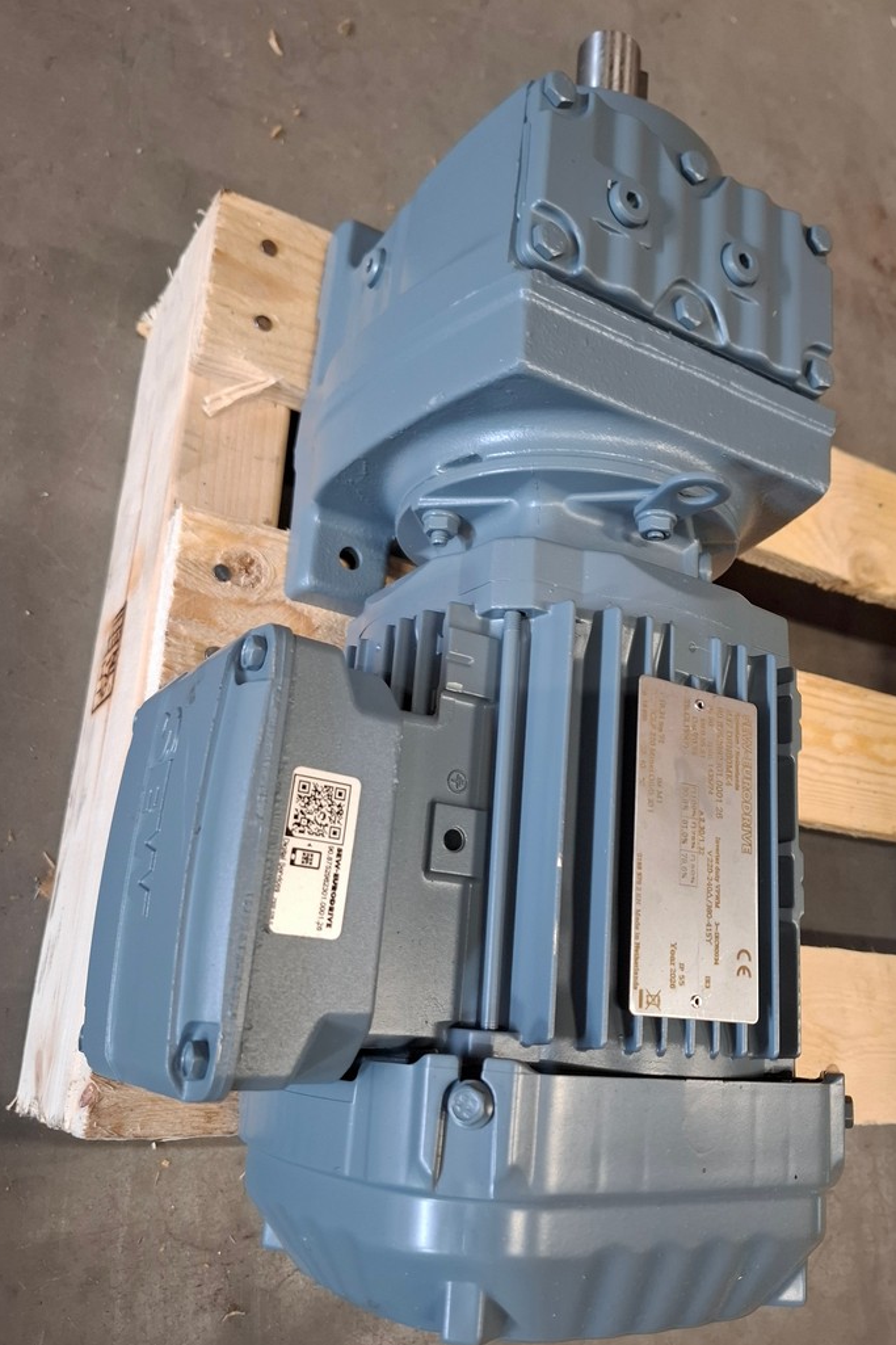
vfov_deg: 65.5
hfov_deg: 46.3
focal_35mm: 28
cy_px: 682
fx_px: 1046
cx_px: 513
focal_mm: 5.54
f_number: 1.8
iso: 250
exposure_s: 1/33
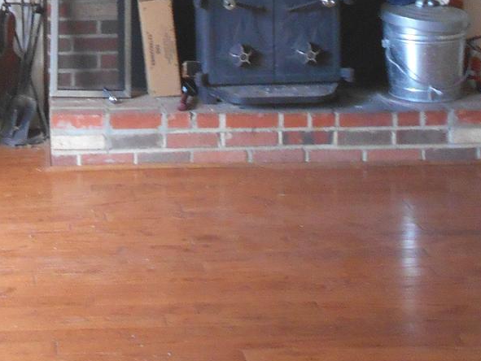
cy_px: -160
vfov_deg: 15.3
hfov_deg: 21.2
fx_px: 1251
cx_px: 24
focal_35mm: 90
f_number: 3.2
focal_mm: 4.6
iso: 250
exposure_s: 1/30
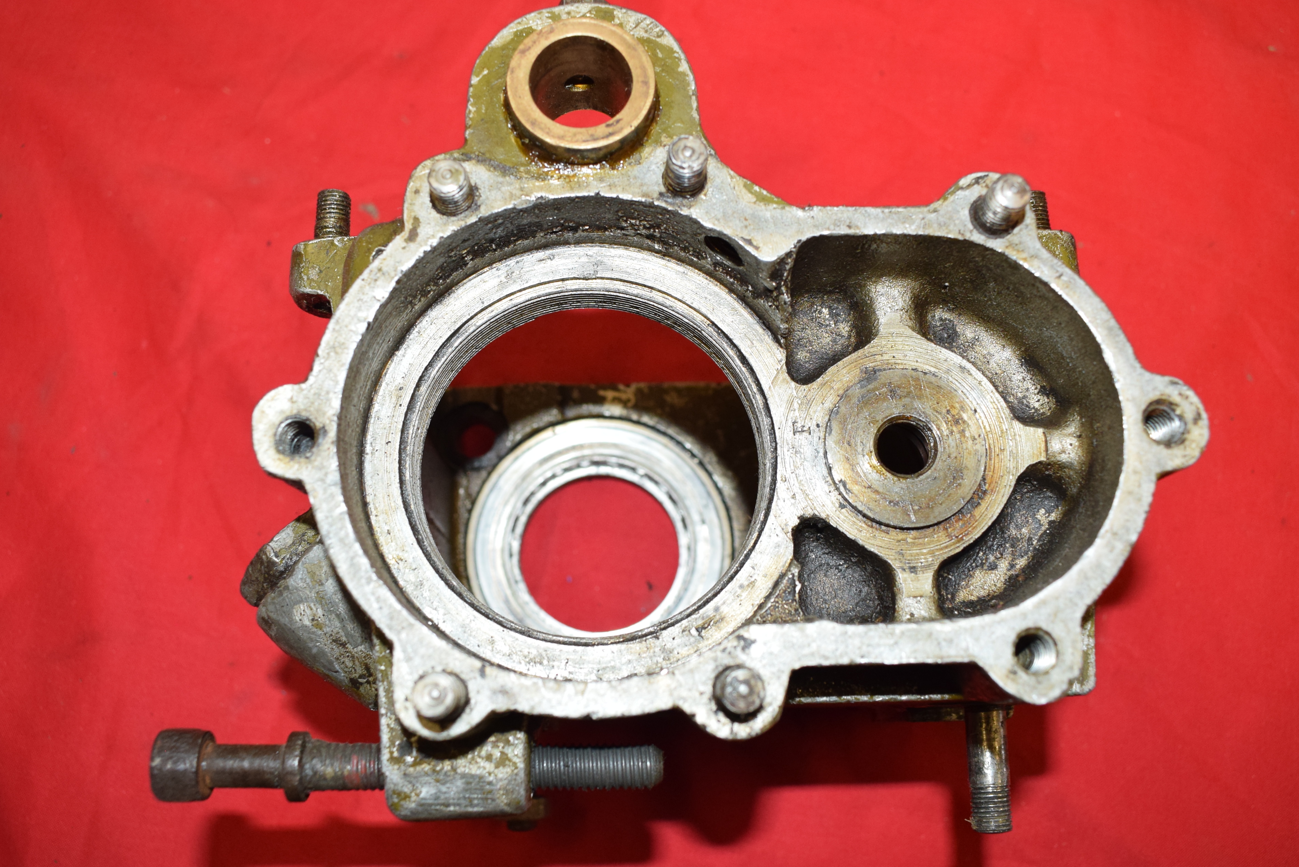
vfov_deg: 41.1
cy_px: 443
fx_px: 1155
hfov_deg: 58.7
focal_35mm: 32
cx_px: 648
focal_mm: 18
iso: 800
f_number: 5.6
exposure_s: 1/160
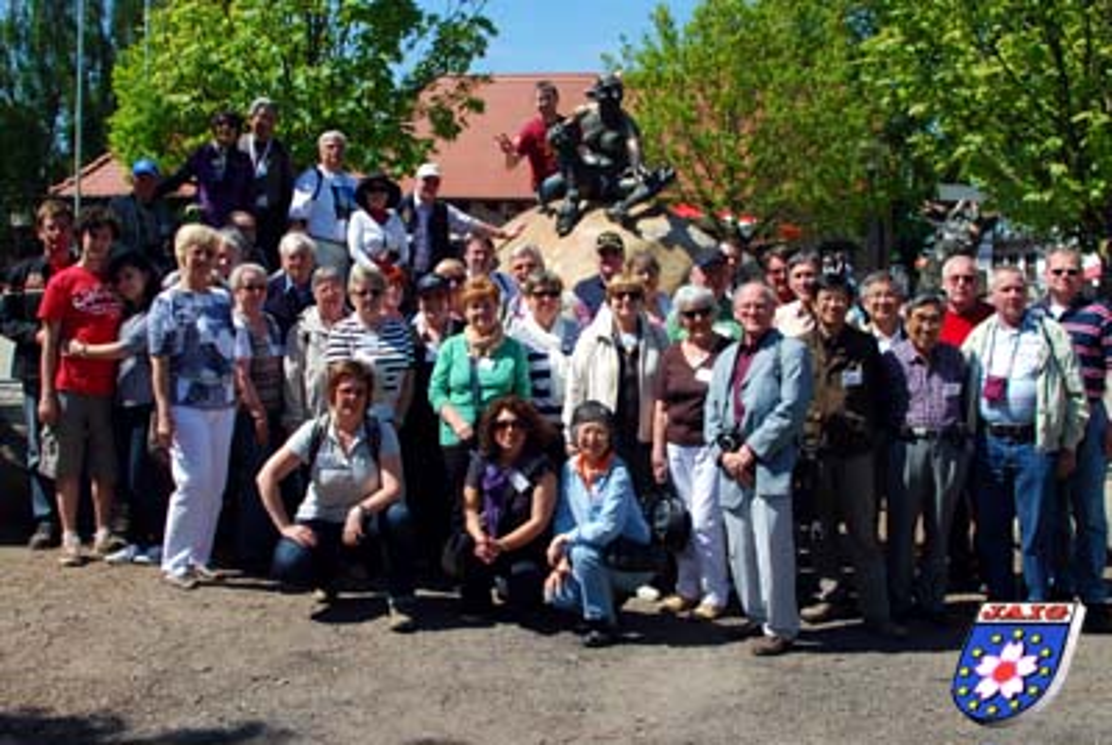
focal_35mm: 27
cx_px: 556
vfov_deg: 48.1
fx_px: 835
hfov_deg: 67.3
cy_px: 372
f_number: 8
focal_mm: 18
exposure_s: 1/250
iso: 100
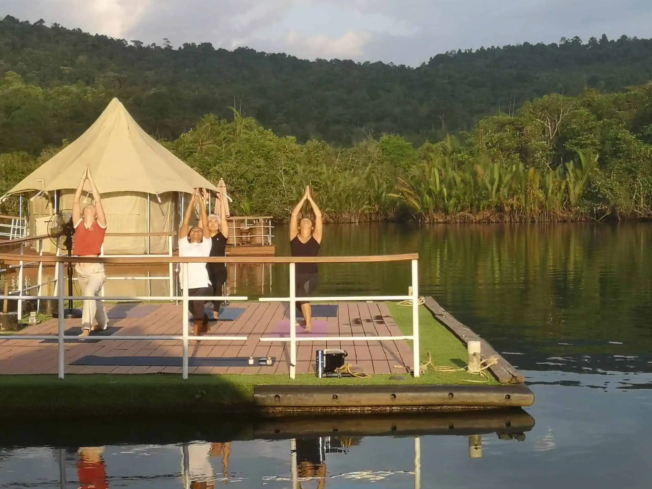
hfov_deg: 29.4
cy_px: 244
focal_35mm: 66
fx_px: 1243
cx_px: 322
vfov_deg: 22.3
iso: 50
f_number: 1.8
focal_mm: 5.58
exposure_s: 1/760
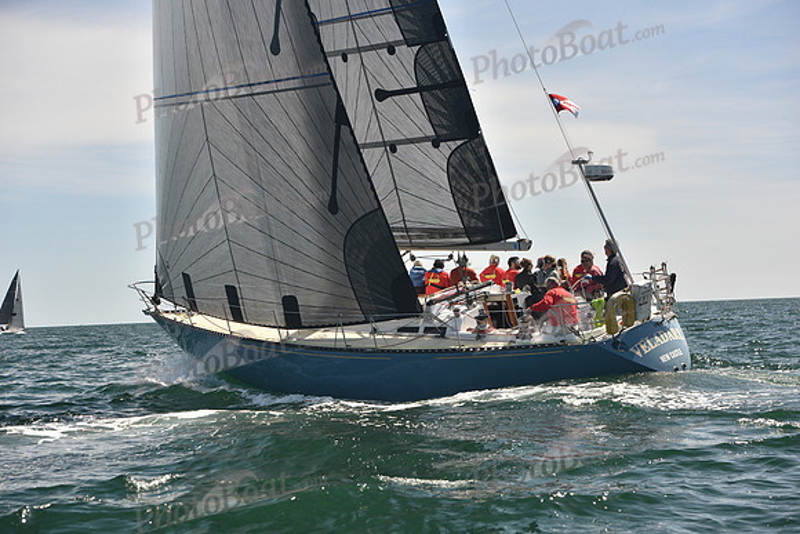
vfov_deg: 19.5
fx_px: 1556
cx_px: 400
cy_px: 267
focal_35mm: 70
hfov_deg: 28.8
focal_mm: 70
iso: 250
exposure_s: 1/640
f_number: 5
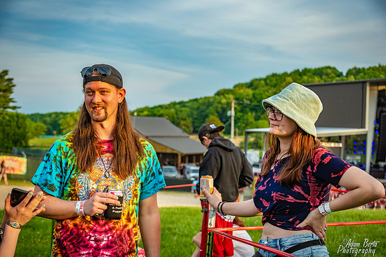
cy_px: 128
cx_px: 193
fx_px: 751
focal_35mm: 70
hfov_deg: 28.8
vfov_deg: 19.5
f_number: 5.6
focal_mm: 70
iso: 500
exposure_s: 1/250
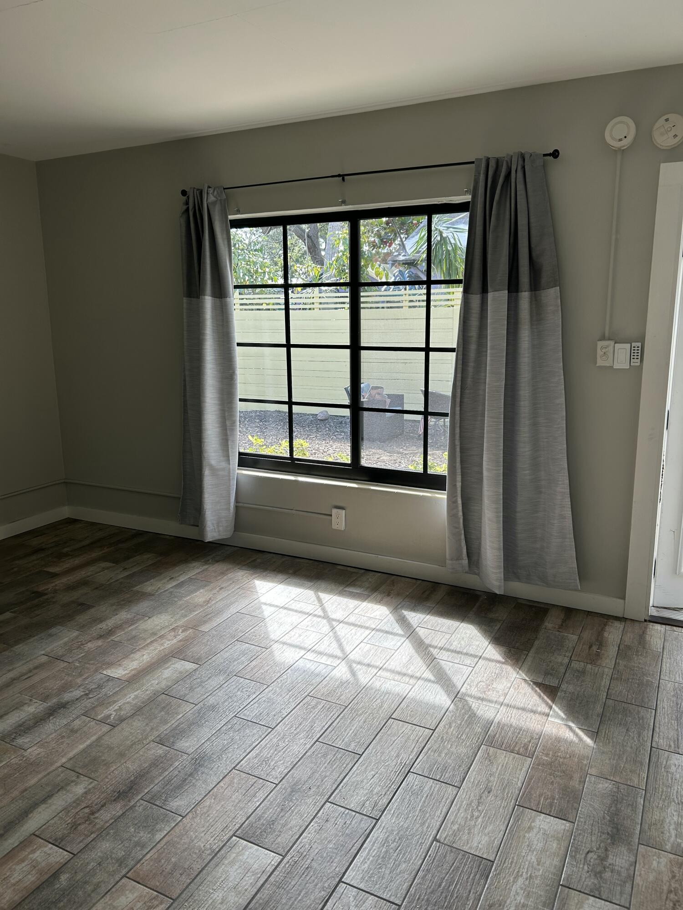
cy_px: 455
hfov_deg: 53.1
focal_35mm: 26
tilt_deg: -11.4
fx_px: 684
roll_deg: -0.4
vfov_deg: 67.3
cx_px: 342
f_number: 1.5
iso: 40
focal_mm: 5.7
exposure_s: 1/282
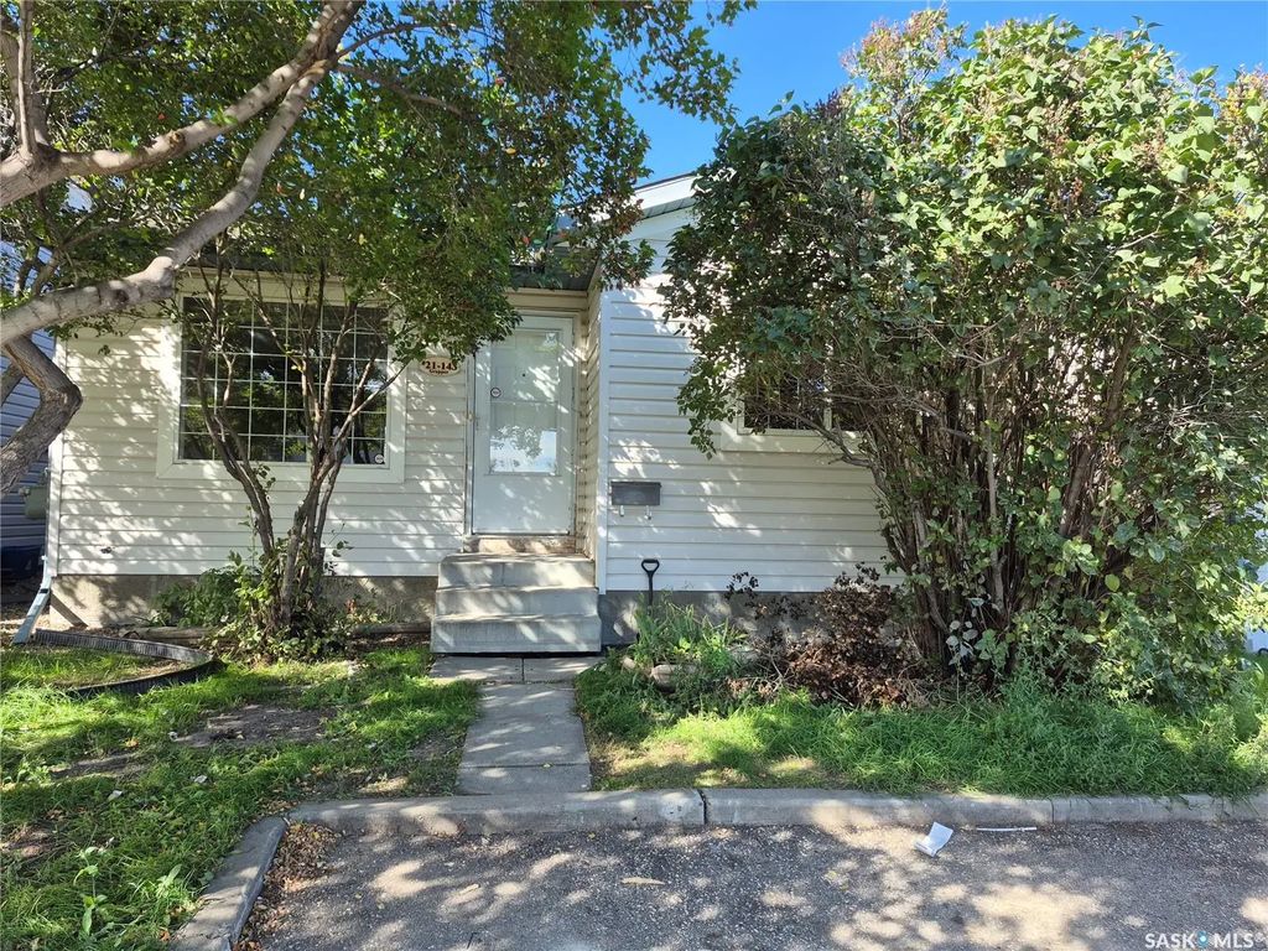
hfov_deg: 73.9
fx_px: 843
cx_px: 634
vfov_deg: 58.9
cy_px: 476
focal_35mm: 23
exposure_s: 1/340
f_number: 1.8
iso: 25
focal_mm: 5.4
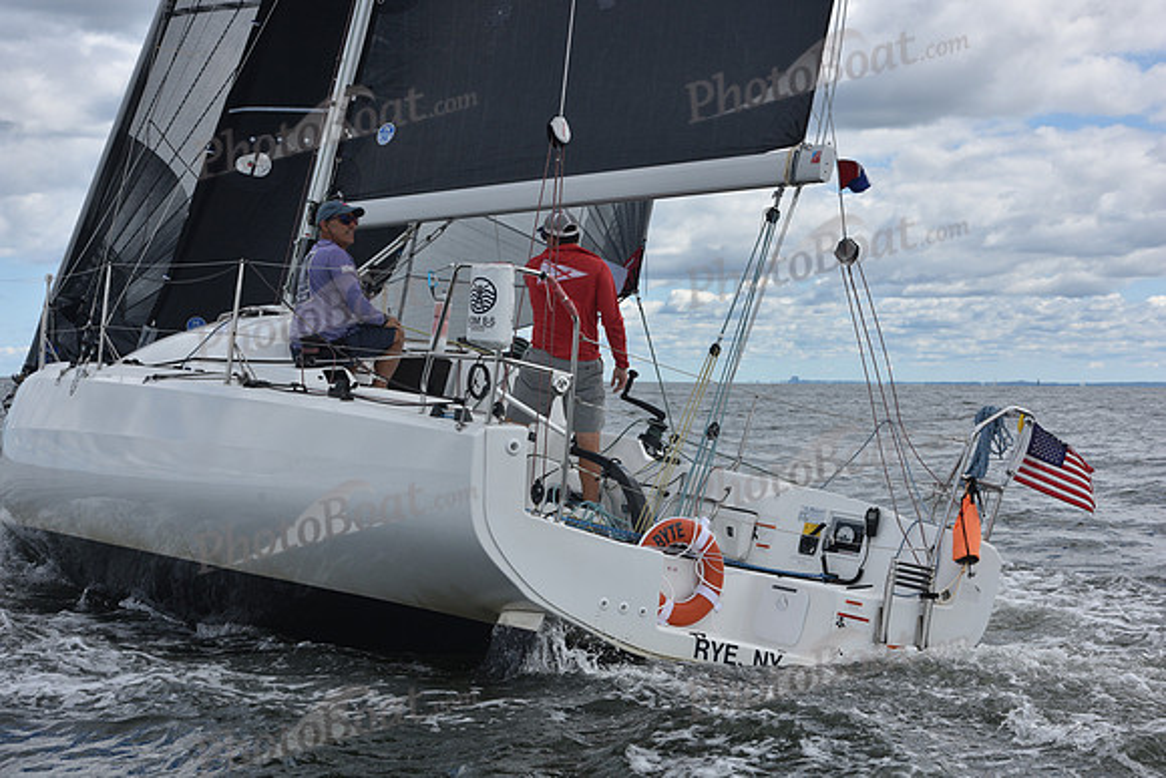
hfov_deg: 28.8
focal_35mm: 70
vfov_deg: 19.5
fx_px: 2268
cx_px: 583
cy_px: 389
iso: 250
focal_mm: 70
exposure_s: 1/800
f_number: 10
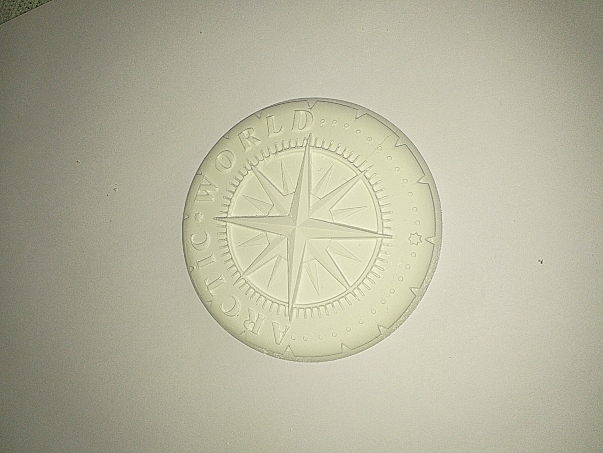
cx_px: 302
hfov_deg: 67.3
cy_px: 226
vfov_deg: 53.1
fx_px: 453
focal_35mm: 26
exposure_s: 1/120
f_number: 1.9
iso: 66
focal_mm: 3.6
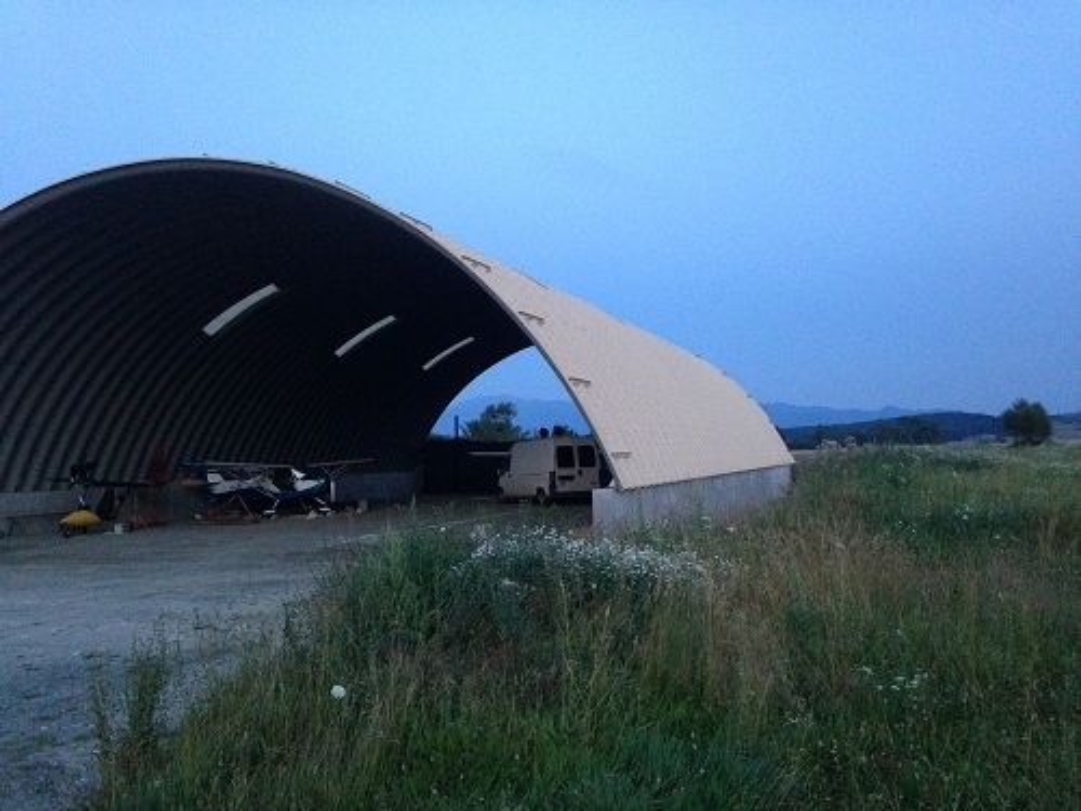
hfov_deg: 55.4
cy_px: 406
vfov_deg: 42.9
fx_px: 1031
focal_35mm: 33
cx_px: 540
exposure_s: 1/20
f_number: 2.4
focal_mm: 4.12
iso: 400
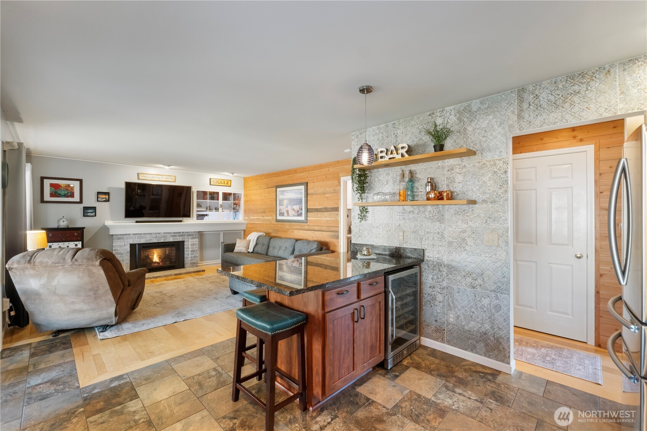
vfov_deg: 77.3
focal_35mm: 15
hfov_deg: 100.4
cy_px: 216
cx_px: 324
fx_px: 270
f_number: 8
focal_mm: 10
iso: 800
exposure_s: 1/60
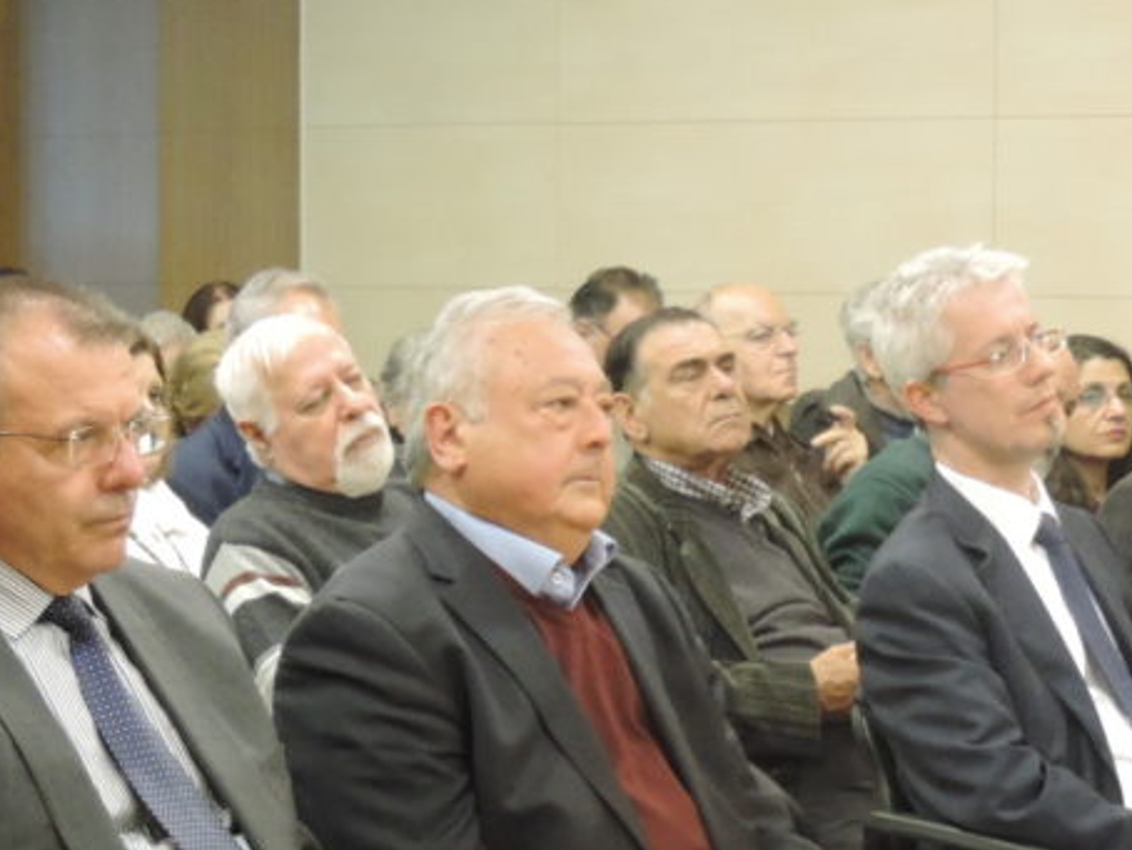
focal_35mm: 124
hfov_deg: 15.9
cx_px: 471
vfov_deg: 11.9
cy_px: 800
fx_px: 4057
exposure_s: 1/15
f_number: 3.7
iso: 720
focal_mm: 9.8
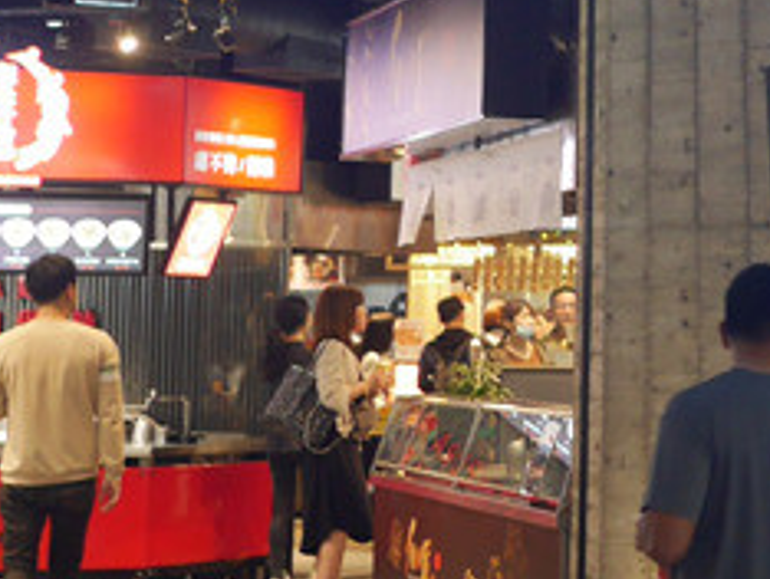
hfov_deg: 14.6
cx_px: 1043
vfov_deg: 11.6
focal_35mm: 128
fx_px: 2850
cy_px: 135
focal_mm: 15
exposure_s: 1/60
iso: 500
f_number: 1.7
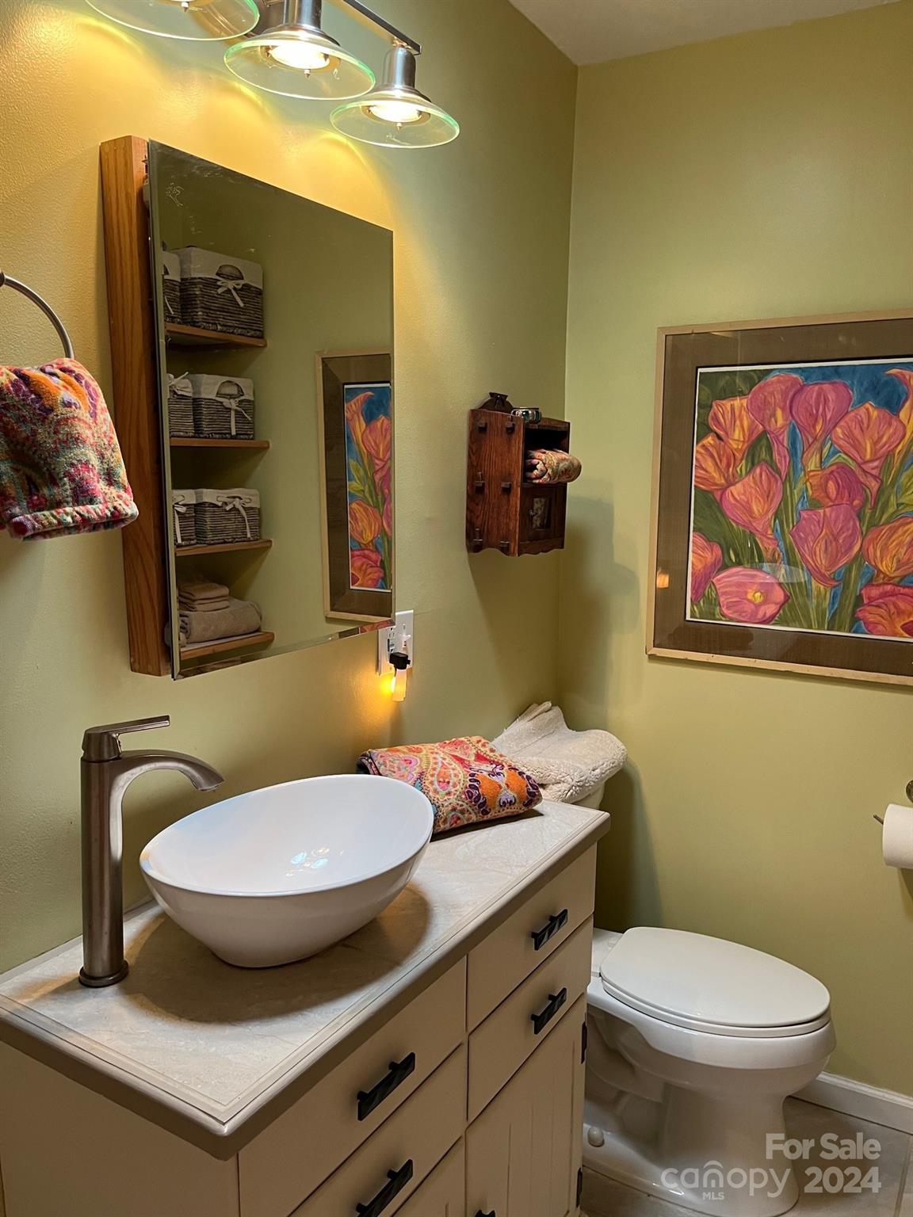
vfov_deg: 67.3
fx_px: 914
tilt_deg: -8.5
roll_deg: +0.2
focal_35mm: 26
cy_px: 608
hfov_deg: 53.1
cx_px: 456
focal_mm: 5.1
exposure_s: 1/60
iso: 160
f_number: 1.6
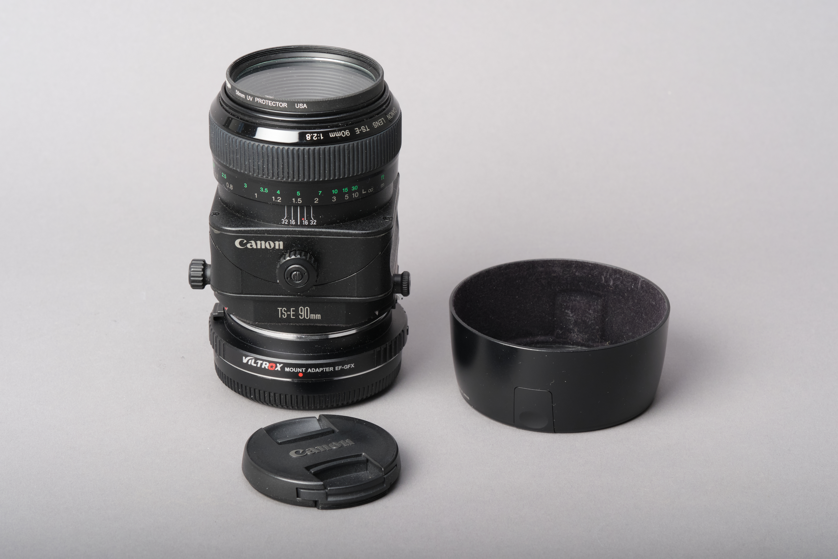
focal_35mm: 120
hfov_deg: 17.1
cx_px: 419
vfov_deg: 11.4
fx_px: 2793
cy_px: 280
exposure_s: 1/250
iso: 640
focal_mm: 80
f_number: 11
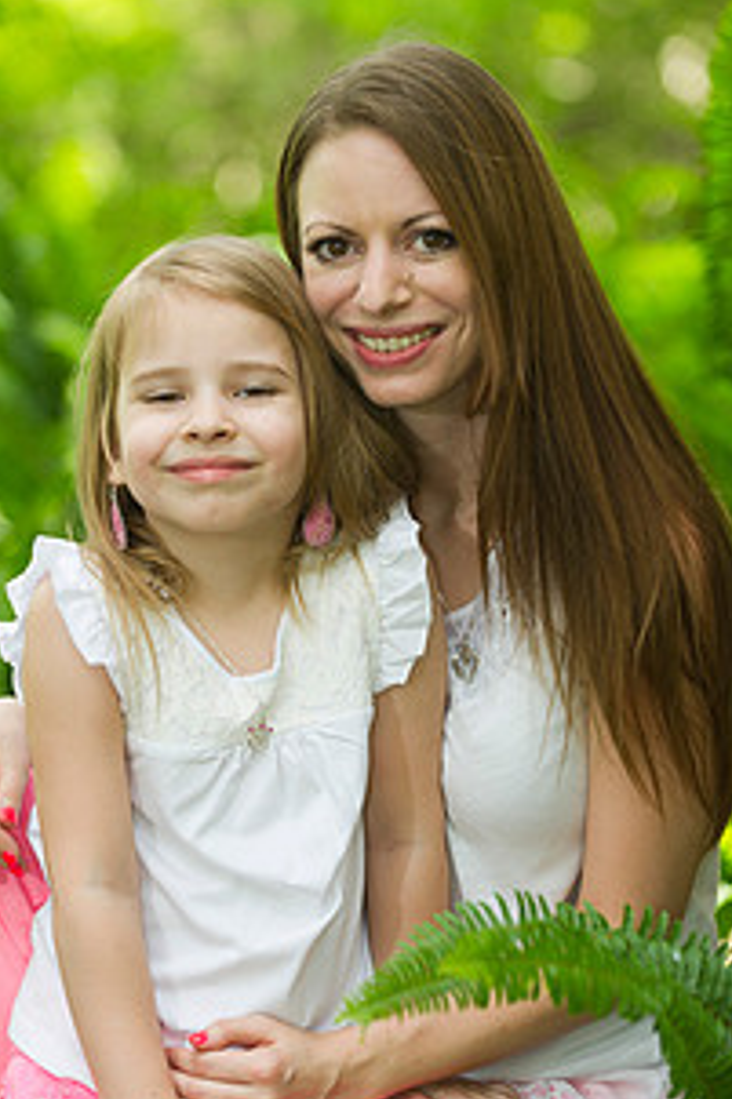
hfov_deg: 8.4
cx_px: 297
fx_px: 5007
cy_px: 651
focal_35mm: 164
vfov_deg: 12.5
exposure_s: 1/200
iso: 200
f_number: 2.8
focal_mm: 110
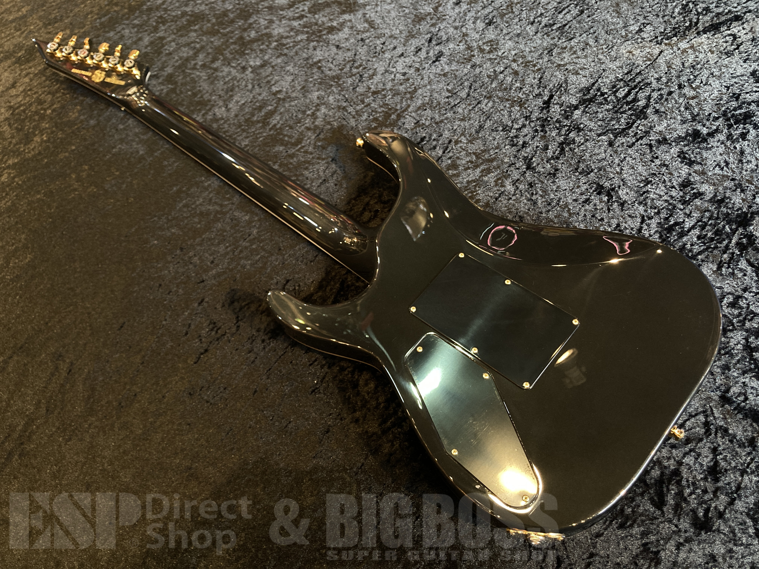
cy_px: 284
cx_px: 380
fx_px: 614
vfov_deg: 49.7
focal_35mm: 28
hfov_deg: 63.4
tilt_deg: -55.7
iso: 320
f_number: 1.8
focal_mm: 3.99
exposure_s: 1/30
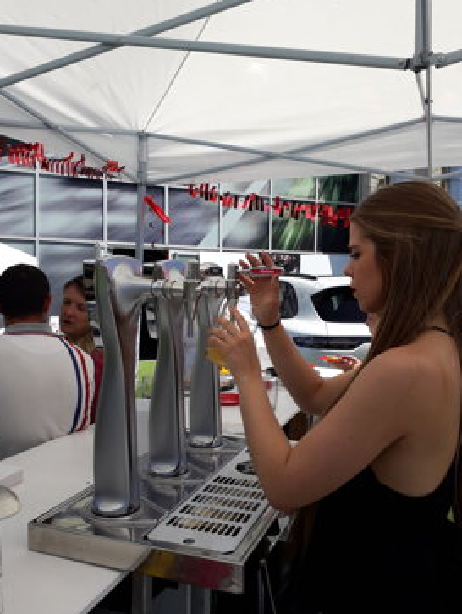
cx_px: 231
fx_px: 533
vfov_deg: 59.9
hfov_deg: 46.9
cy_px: 302
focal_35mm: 30
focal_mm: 3.6
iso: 40
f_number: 1.9
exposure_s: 1/1898
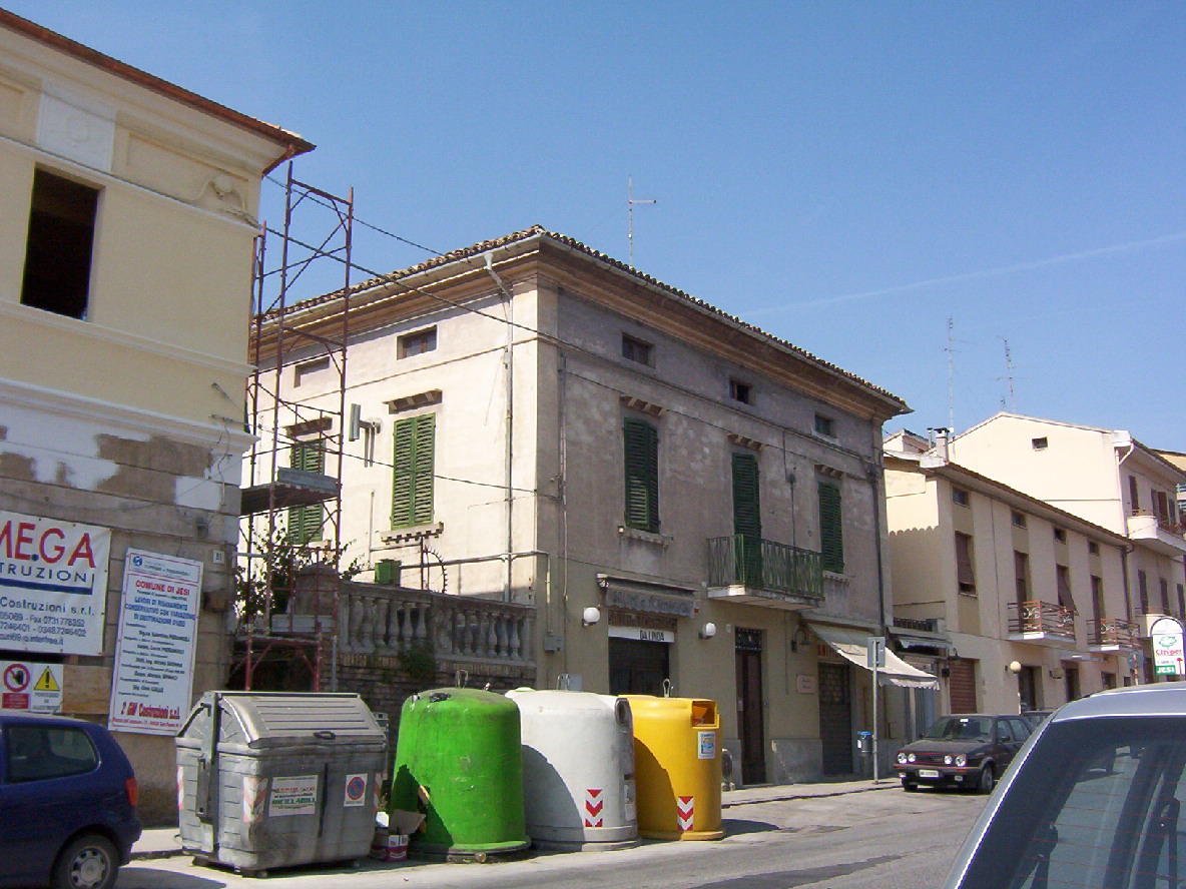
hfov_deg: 51.4
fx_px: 1233
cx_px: 593
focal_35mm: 36
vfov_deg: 39.7
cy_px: 444
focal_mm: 5.54
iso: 100
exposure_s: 1/854
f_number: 5.24
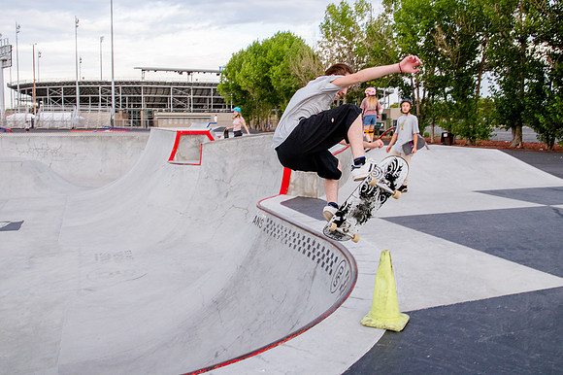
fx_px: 500
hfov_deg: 58.8
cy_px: 153
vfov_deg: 40.9
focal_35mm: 32
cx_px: 282
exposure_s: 1/400
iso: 2500
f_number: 9
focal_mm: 27
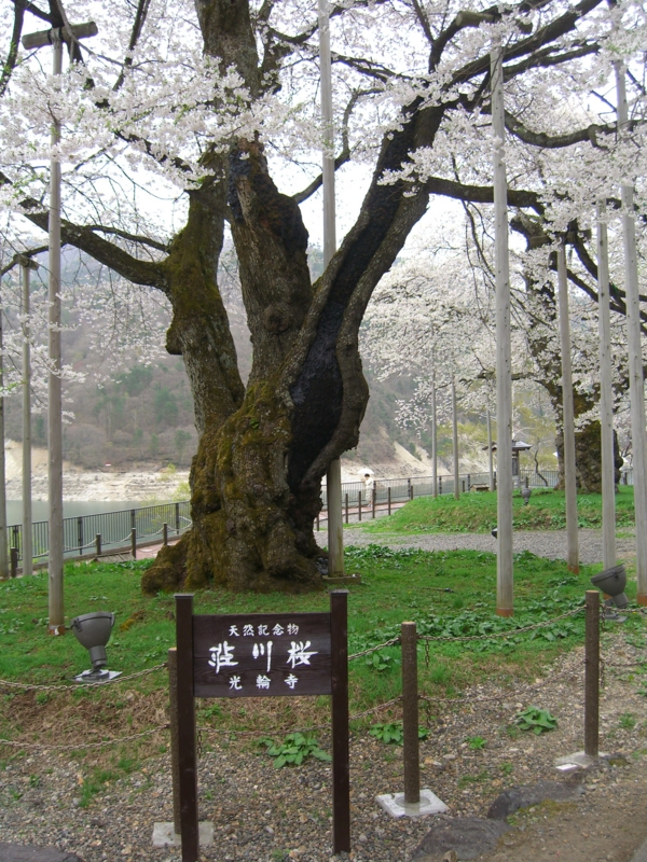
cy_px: 431
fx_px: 947
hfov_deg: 37.7
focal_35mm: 38
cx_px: 324
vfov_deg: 49.0
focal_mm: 7.9
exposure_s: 1/125
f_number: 2.8
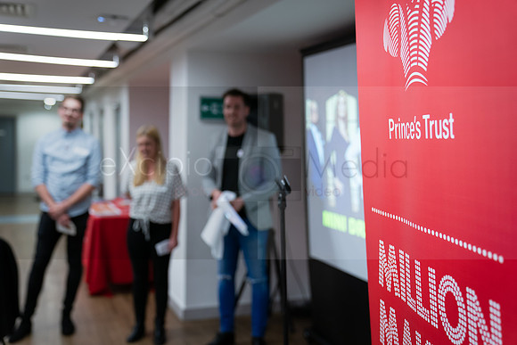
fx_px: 618
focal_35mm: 43
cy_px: 172
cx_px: 258
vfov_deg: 31.2
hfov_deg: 45.4
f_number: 2.8
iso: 1250
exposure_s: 1/125
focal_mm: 43
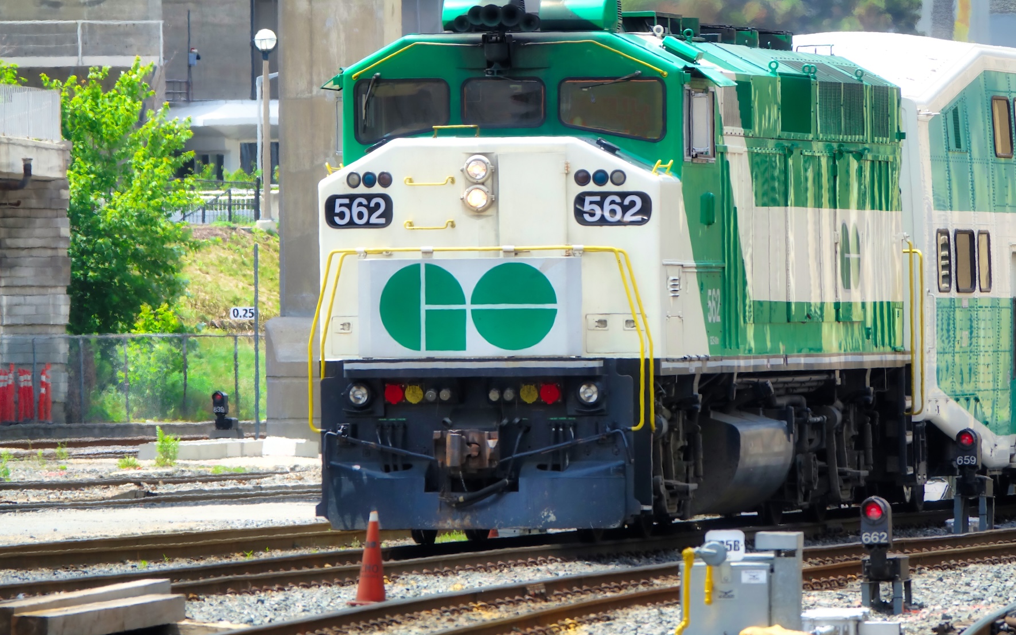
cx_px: 509
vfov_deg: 2.1
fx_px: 16949
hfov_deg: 3.4
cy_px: 302
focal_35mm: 612
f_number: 4
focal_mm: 219.8
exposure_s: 1/320
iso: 100
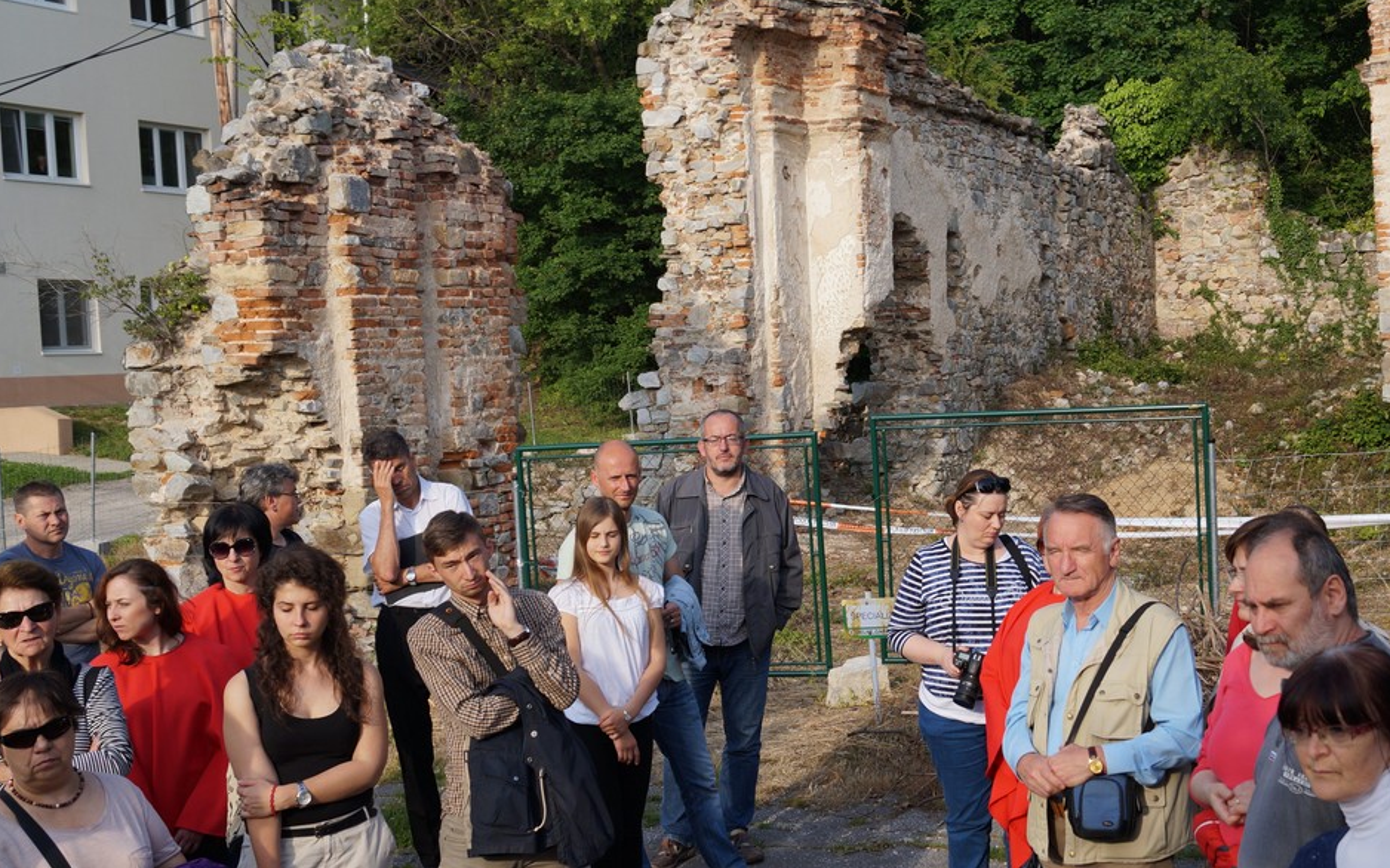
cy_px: 443
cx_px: 862
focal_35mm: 47
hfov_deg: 42.4
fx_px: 1780
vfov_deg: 27.4
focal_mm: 24
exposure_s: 1/320
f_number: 5.6
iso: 100
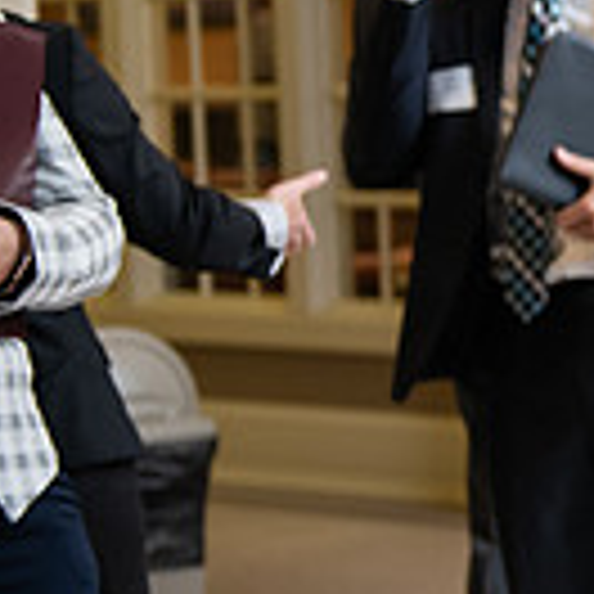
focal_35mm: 179
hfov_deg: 9.1
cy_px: 124
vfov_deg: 9.7
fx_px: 3475
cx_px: 1264
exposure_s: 1/160
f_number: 3.2
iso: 640
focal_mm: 48
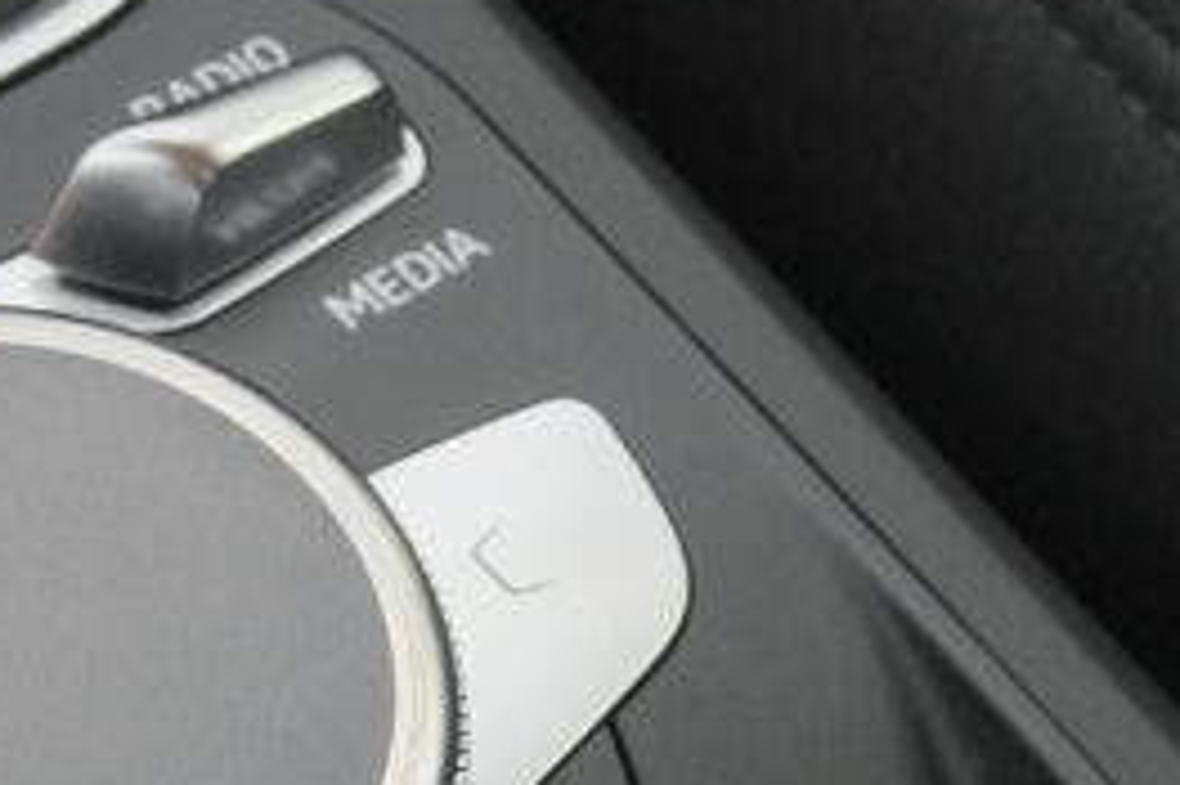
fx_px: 3832
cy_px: 1321
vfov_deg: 11.1
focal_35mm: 117
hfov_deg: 17.4
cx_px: 224
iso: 2000
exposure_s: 1/100
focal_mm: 19.7
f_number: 9
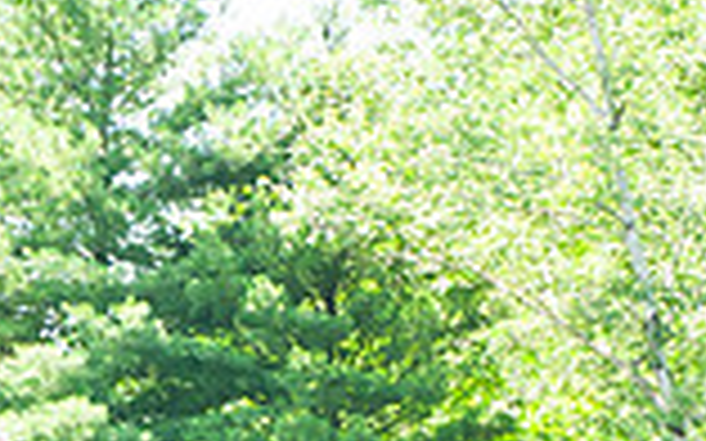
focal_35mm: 226
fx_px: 4347
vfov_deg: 5.8
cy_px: 529
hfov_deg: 9.0
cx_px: -407
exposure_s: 1/100
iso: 800
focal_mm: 48
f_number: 13
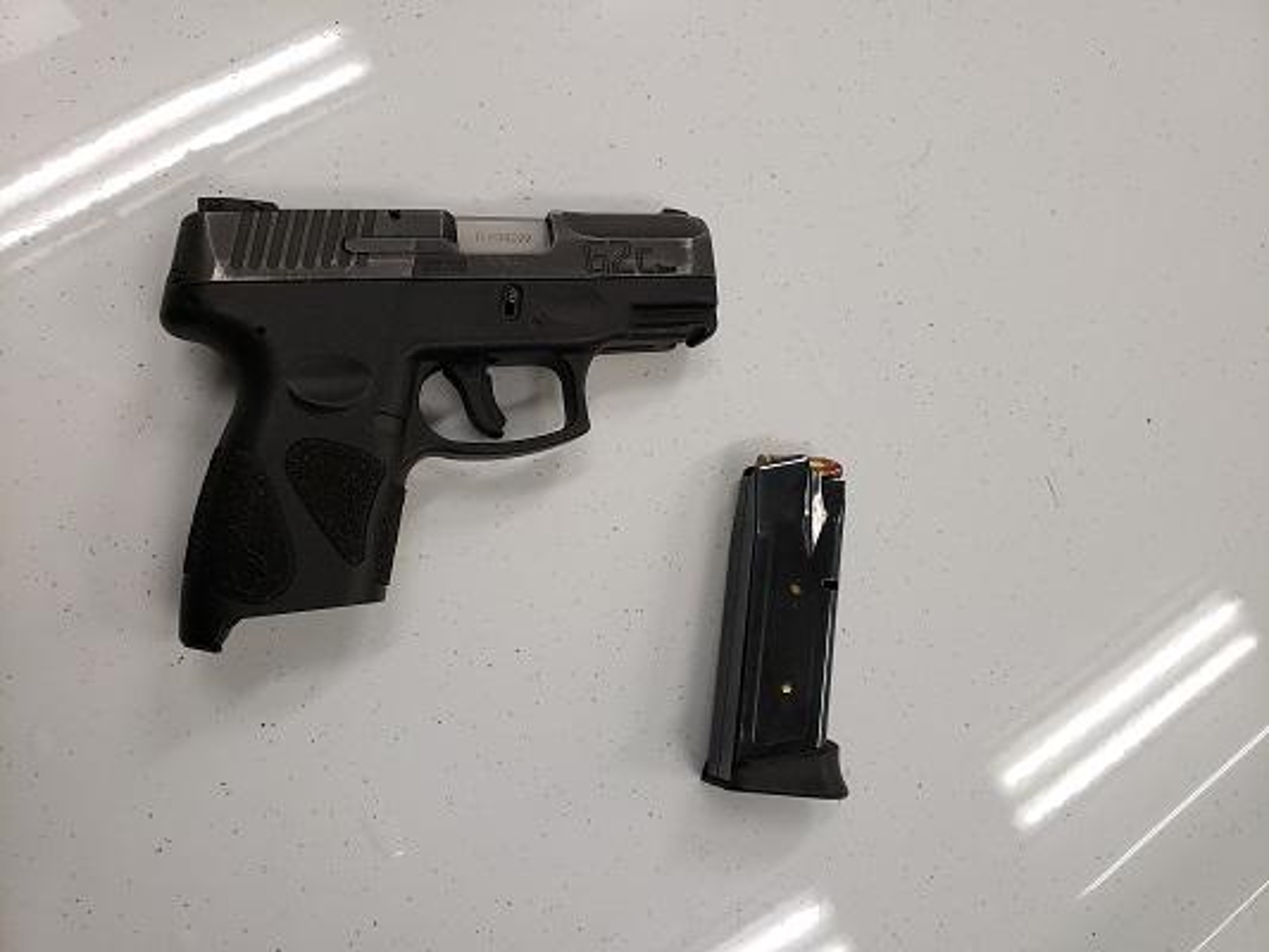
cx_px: 634
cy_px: 476
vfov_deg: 53.1
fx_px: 953
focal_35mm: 26
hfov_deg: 67.3
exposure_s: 1/60
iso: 200
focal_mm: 4.3
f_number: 2.4
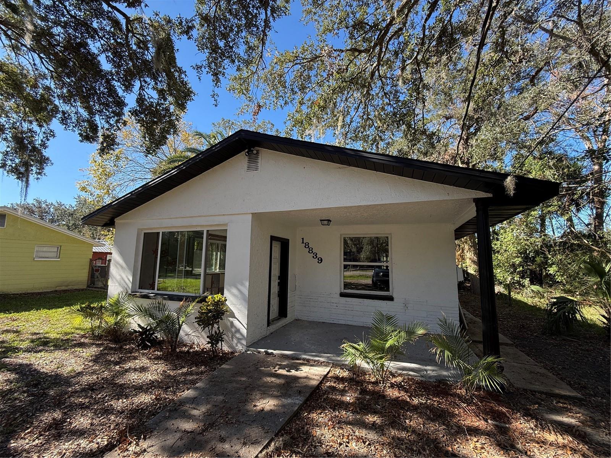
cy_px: 229
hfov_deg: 102.1
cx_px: 306
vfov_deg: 85.7
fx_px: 247
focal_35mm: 14
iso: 64
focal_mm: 2.22
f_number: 2.2
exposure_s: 1/361
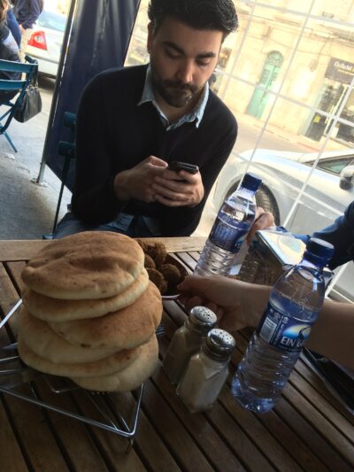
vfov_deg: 60.0
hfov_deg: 46.8
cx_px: 177
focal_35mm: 30
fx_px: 409
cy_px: 236
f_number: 2.2
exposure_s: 1/120
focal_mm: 4.12
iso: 64
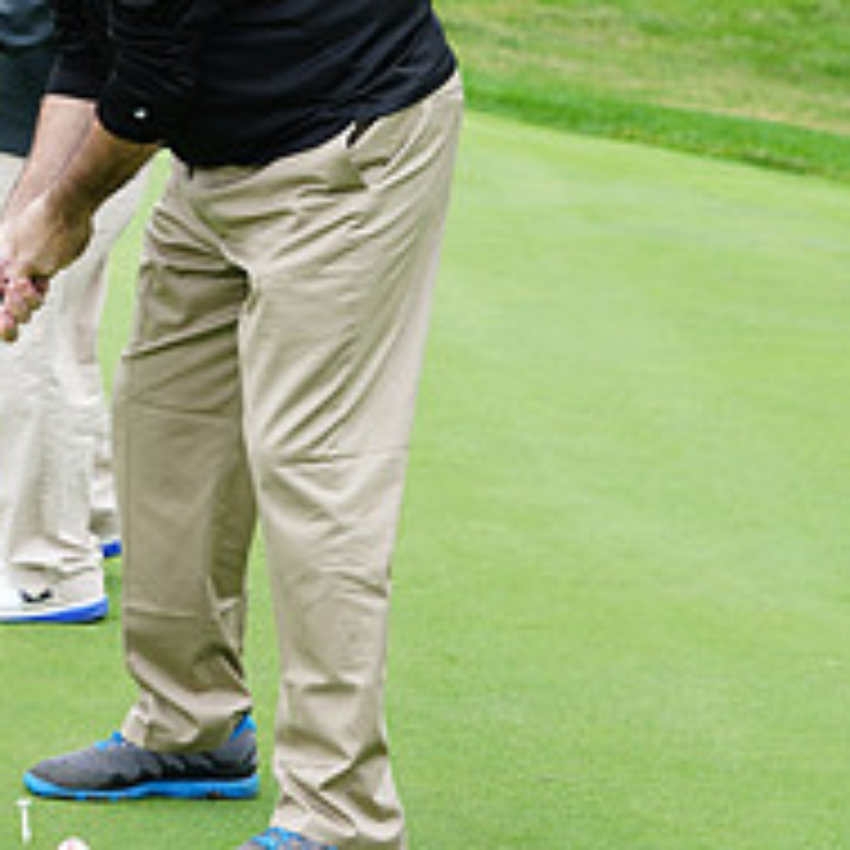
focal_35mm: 167
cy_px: 223
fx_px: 4639
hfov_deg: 10.4
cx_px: 94
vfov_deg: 10.4
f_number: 5.6
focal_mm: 64
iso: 125
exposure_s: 1/100
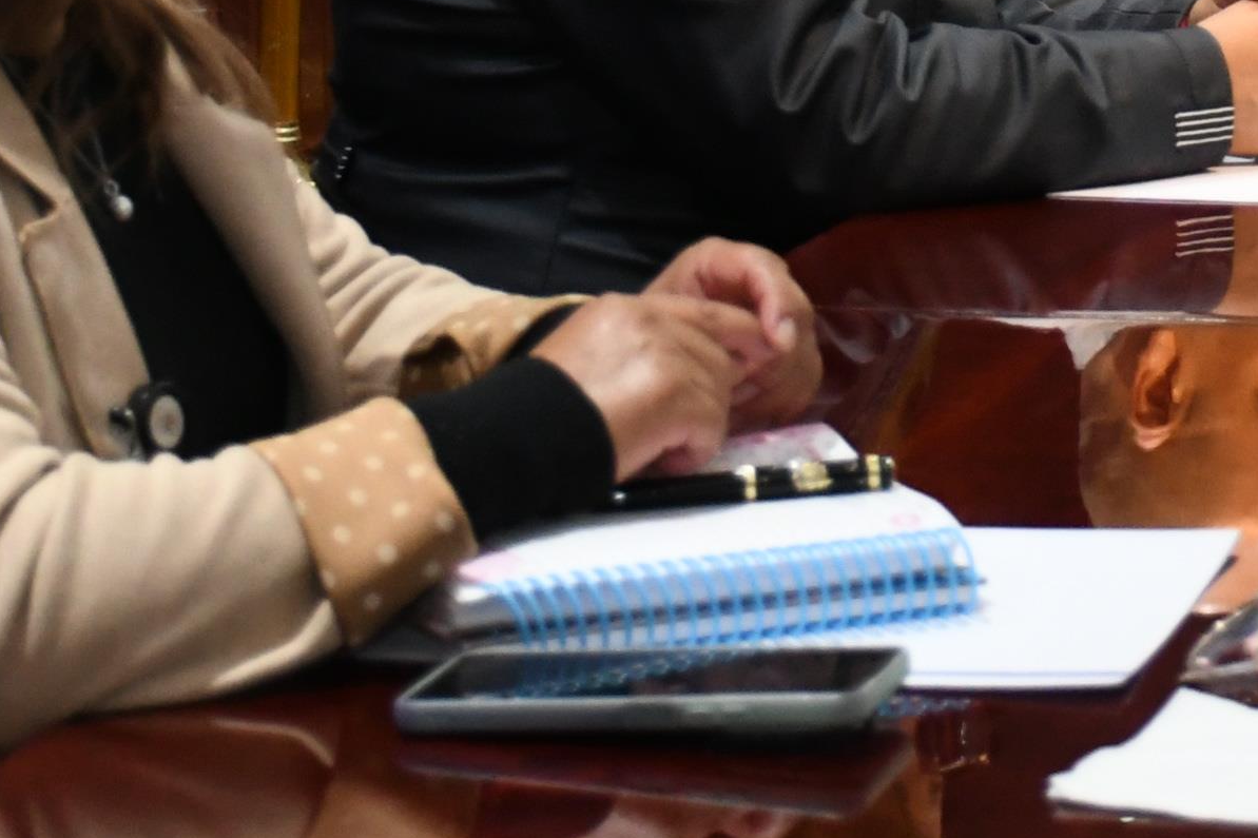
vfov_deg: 8.0
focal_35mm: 168
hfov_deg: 12.0
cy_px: -431
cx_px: 1405
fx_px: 5869
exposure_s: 1/100
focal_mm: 32
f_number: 4
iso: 2000
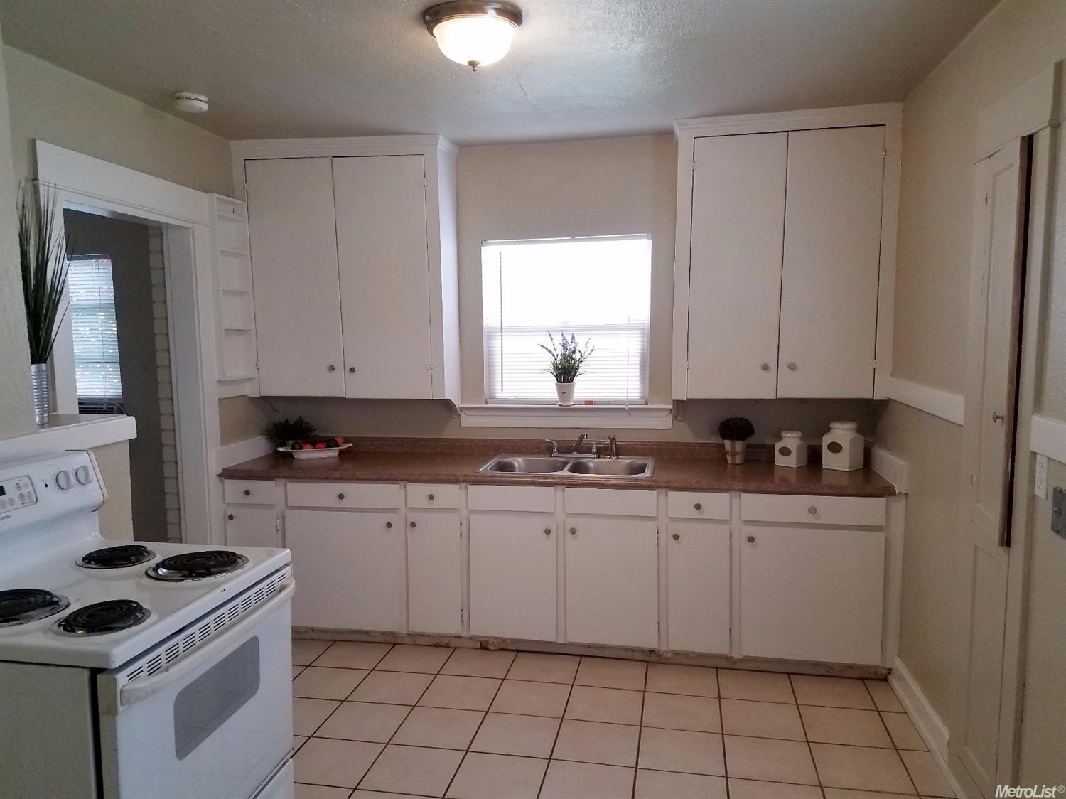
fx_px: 800
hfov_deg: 67.3
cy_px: 400
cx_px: 533
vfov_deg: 53.0
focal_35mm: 26
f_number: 1.7
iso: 80
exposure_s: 1/60
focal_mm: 4.2
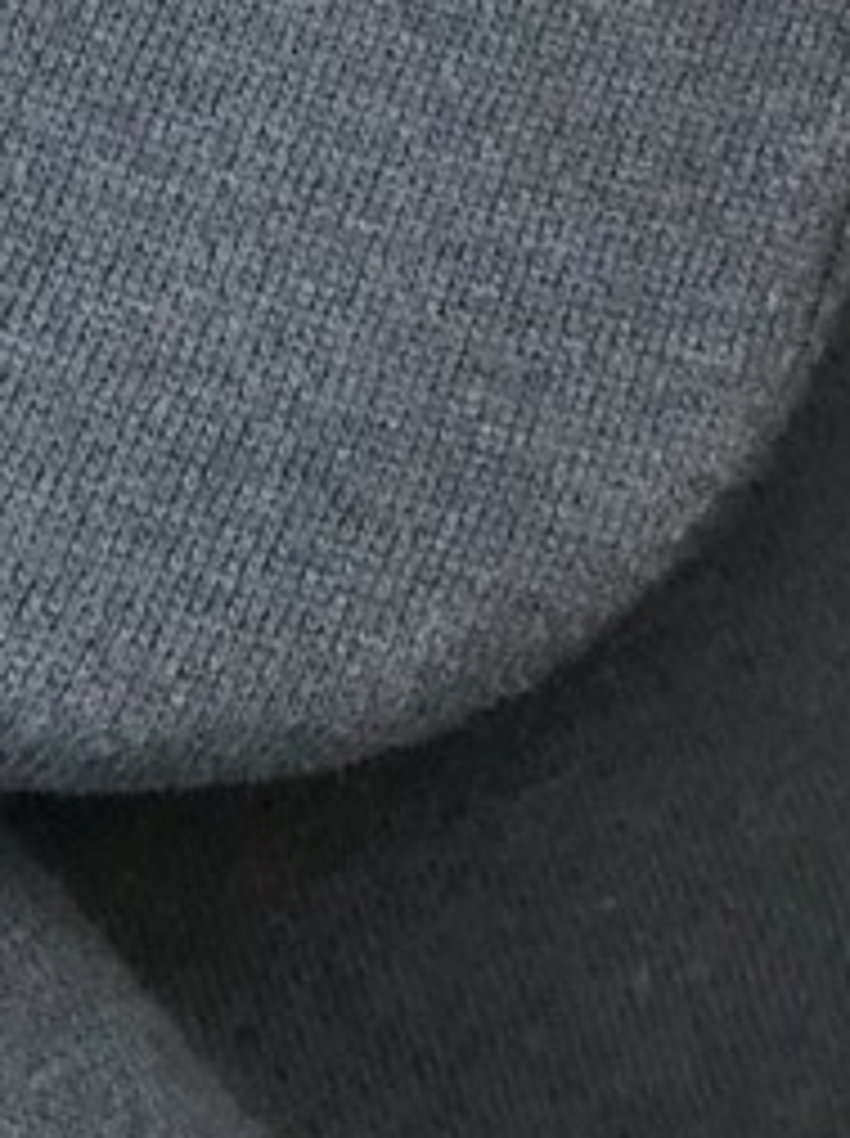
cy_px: -567
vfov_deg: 13.9
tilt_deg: -23.3
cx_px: 517
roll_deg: +6.6
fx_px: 4366
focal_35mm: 133
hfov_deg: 11.1
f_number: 1.8
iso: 80
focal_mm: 4
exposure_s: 1/15
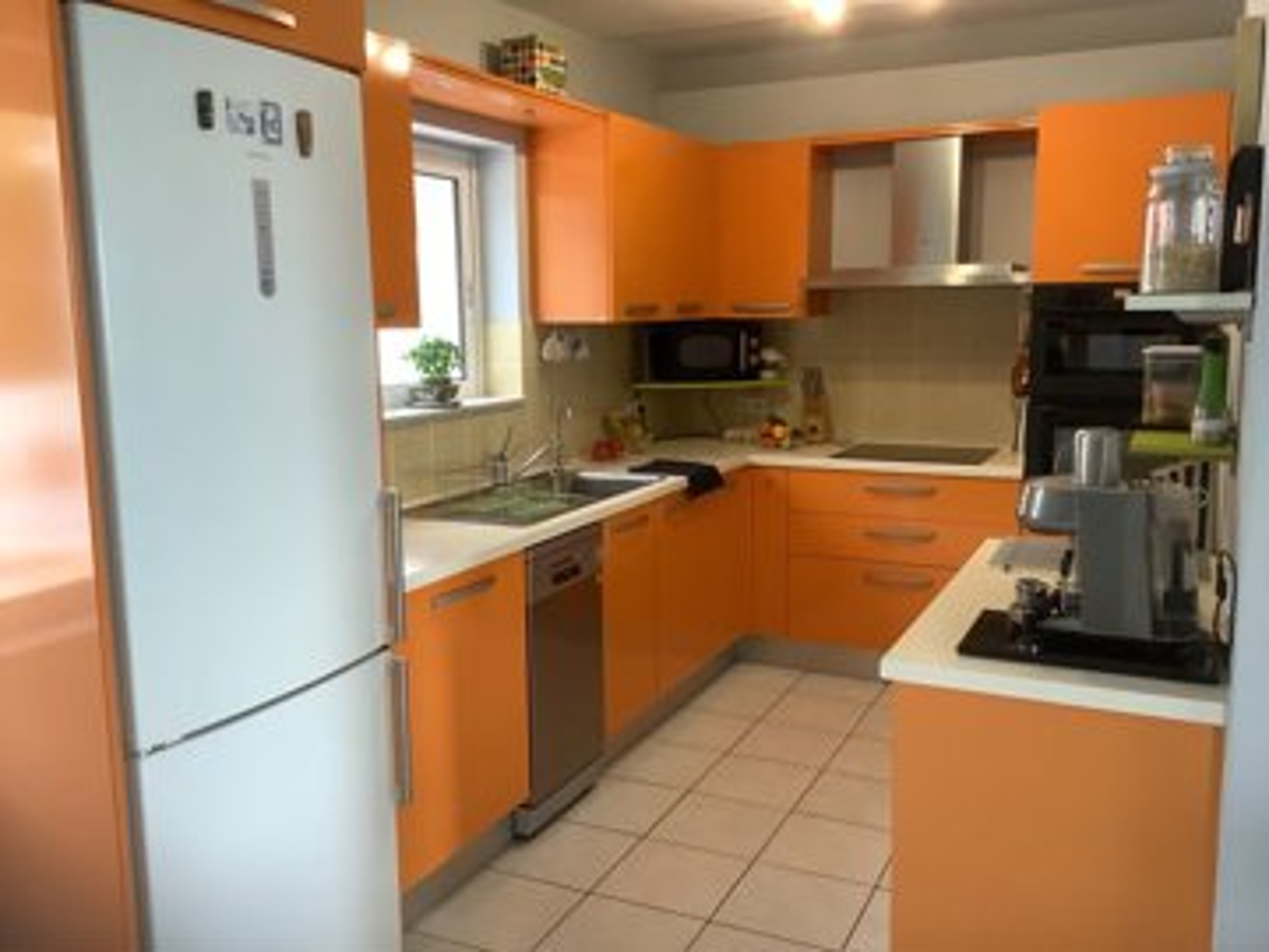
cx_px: 634
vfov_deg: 45.4
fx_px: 1136
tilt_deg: -9.3
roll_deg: +0.7
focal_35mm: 31
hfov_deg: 58.4
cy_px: 476
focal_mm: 3.3
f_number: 2.4
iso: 160
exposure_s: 1/50
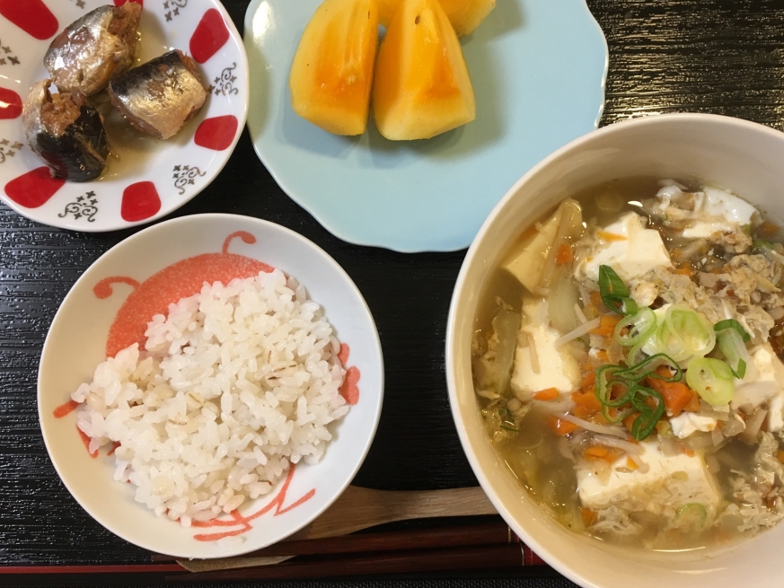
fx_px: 770
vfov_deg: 41.8
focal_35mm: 34
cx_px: 422
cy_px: 266
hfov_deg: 53.9
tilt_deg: -81.6
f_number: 2.2
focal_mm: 4.15
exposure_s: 1/30
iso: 100
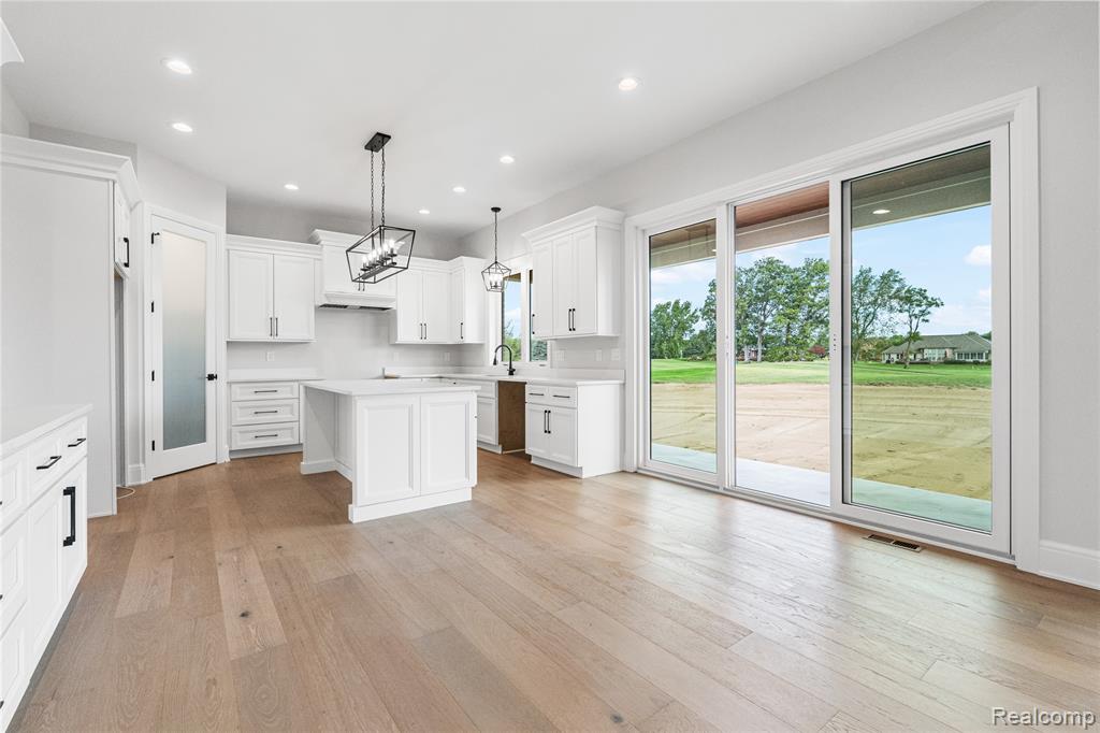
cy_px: 366
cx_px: 550
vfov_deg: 73.7
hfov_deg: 96.8
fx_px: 489
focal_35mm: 16
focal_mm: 16
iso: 5000
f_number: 8
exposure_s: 1/250
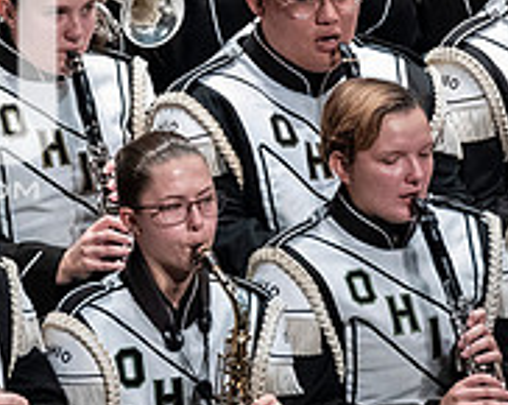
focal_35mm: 898
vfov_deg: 1.7
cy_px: 89
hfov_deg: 2.2
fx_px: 13480
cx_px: -154
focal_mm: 200
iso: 3200
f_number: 4
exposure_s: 1/500
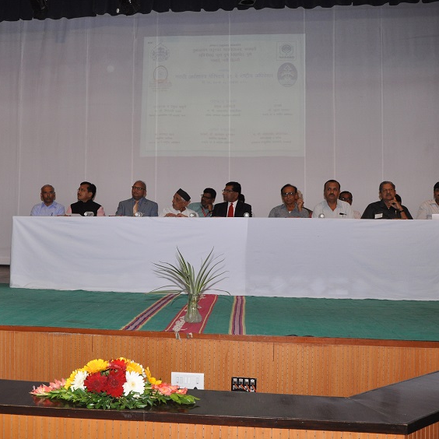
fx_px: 583
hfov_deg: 41.0
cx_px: 164
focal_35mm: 41
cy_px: 219
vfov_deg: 41.3
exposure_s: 1/125
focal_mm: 21
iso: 800
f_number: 6.3
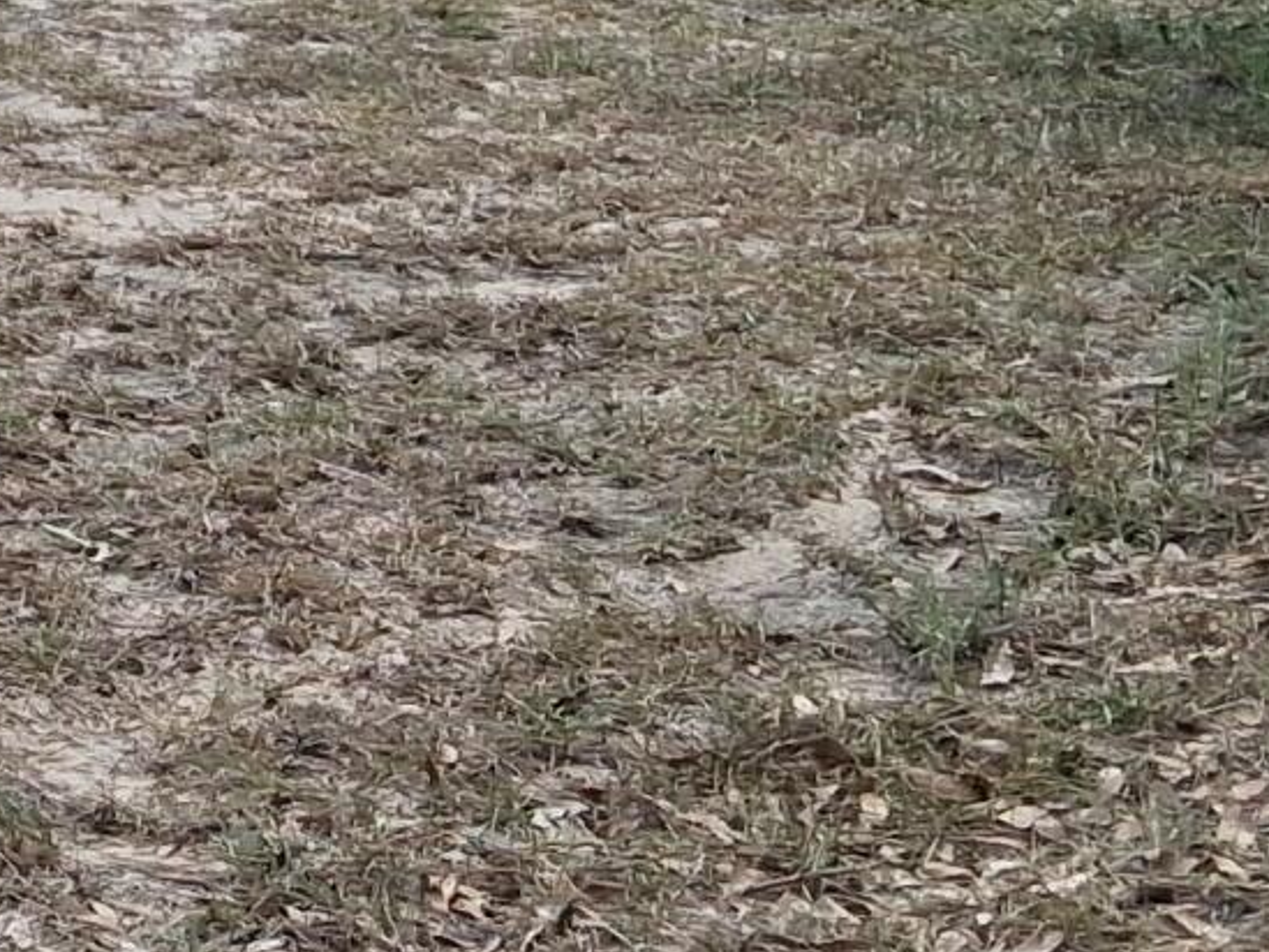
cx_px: -1708
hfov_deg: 11.6
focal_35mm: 142
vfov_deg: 10.4
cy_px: 44
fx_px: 5207
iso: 25
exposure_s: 1/868
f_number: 1.8
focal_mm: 3.98
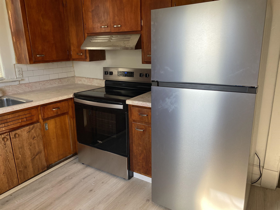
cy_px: 105
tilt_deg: -15.3
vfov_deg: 53.1
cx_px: 140
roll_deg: +1.4
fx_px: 210
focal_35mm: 26
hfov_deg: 67.3
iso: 125
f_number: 1.8
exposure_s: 1/109
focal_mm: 4.25
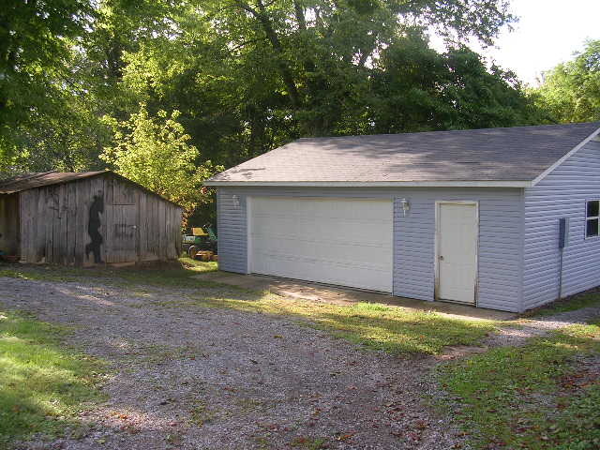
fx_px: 659
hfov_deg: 49.0
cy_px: 225
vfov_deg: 37.7
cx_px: 300
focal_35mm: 38
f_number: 2.8
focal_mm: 5.8
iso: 50
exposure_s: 1/167
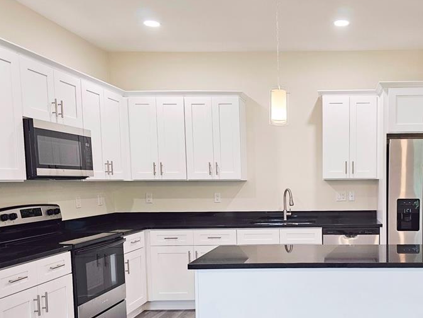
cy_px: 213
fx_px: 428
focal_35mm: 35
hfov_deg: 52.0
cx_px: 267
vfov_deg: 40.2
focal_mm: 6.3
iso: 160
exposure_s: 1/120
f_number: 1.7
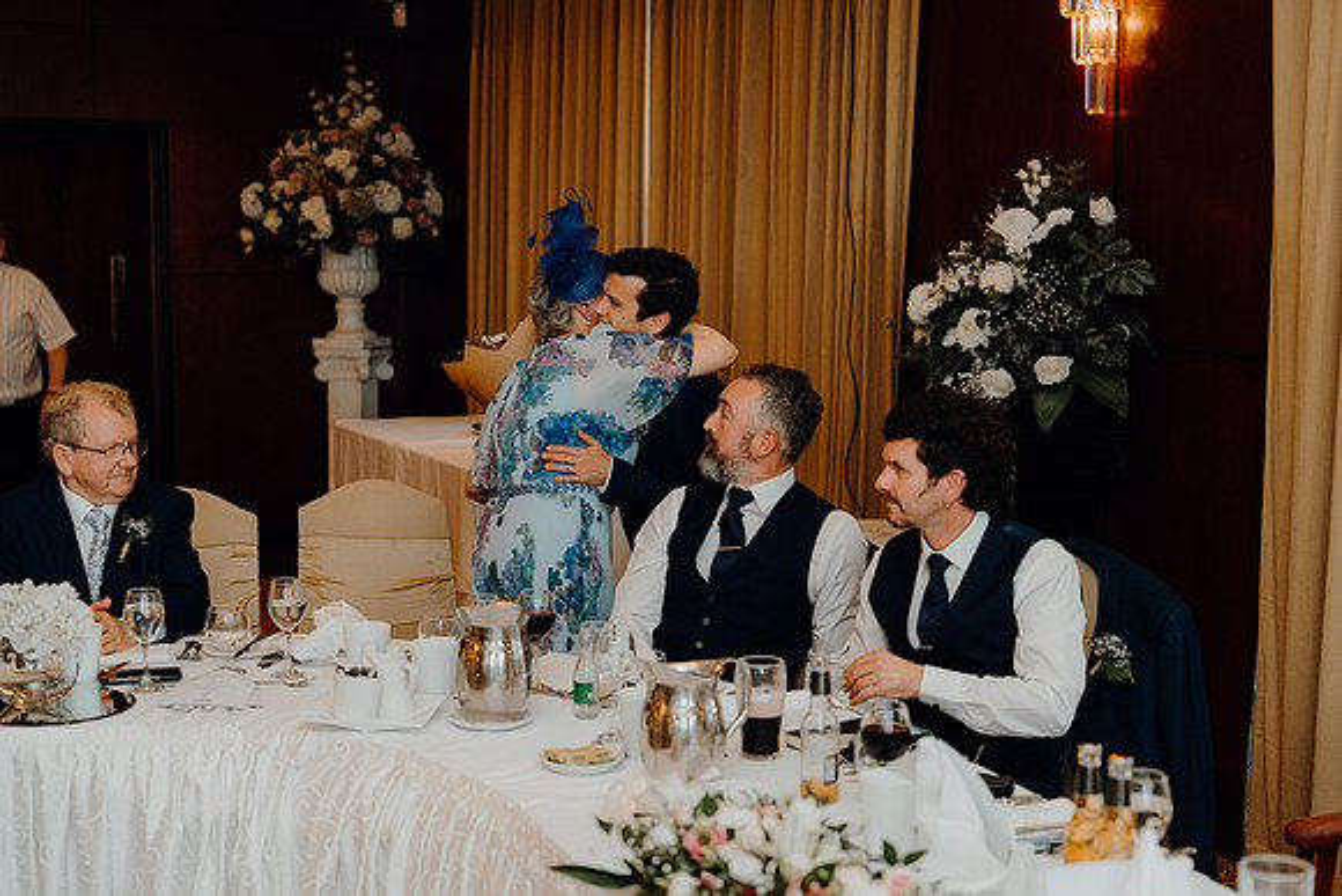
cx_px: 671
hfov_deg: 34.5
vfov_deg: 23.4
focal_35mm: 58
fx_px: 2163
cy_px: 448
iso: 1250
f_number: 2.8
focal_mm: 58
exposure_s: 1/200
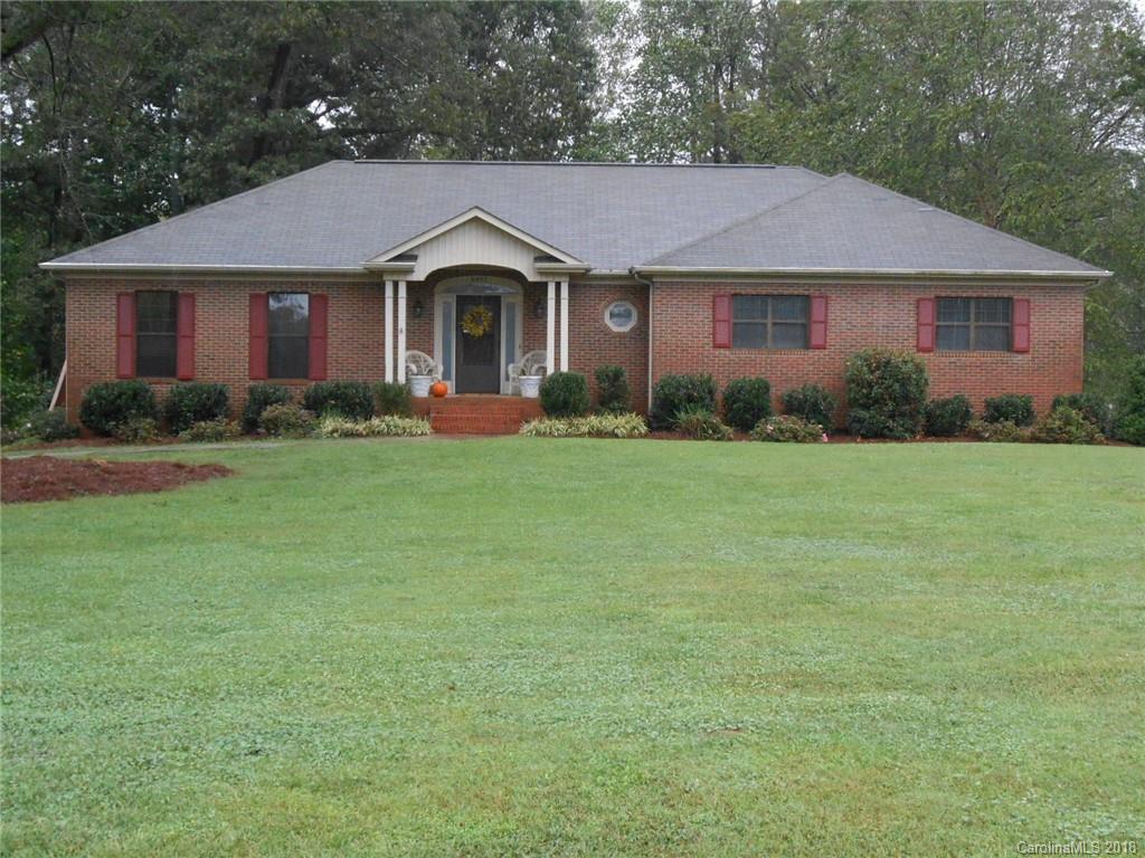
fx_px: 1621
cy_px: 429
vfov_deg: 29.7
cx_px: 572
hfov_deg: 38.9
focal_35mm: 49
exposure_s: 1/125
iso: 400
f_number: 4.8
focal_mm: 8.8
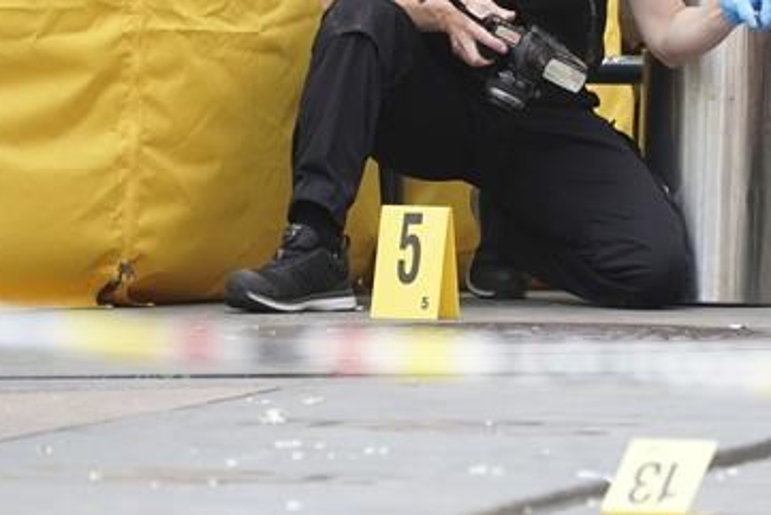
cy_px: 119
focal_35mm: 1079
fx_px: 23117
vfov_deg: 1.3
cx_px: 679
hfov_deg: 1.9
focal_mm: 400
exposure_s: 1/640
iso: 1000
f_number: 5.6
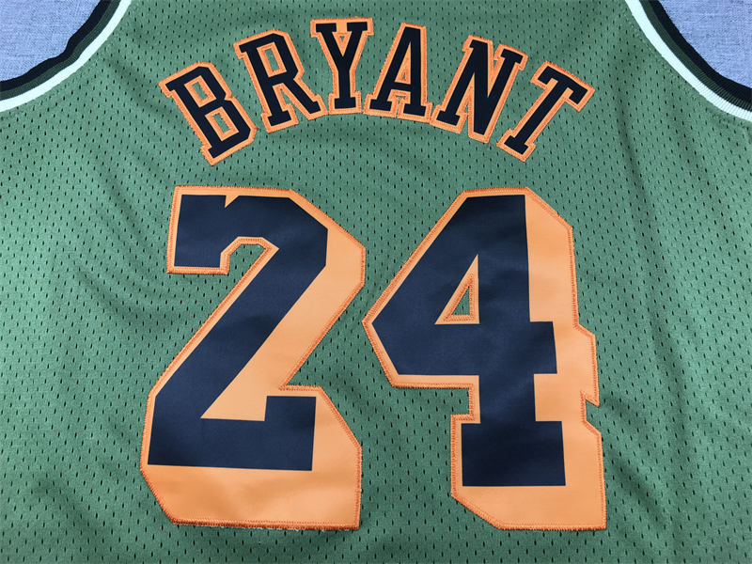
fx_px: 608
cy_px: 282
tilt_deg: -72.5
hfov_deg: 63.4
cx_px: 376
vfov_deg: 49.7
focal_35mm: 28
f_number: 1.8
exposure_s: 1/50
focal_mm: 3.99
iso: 25
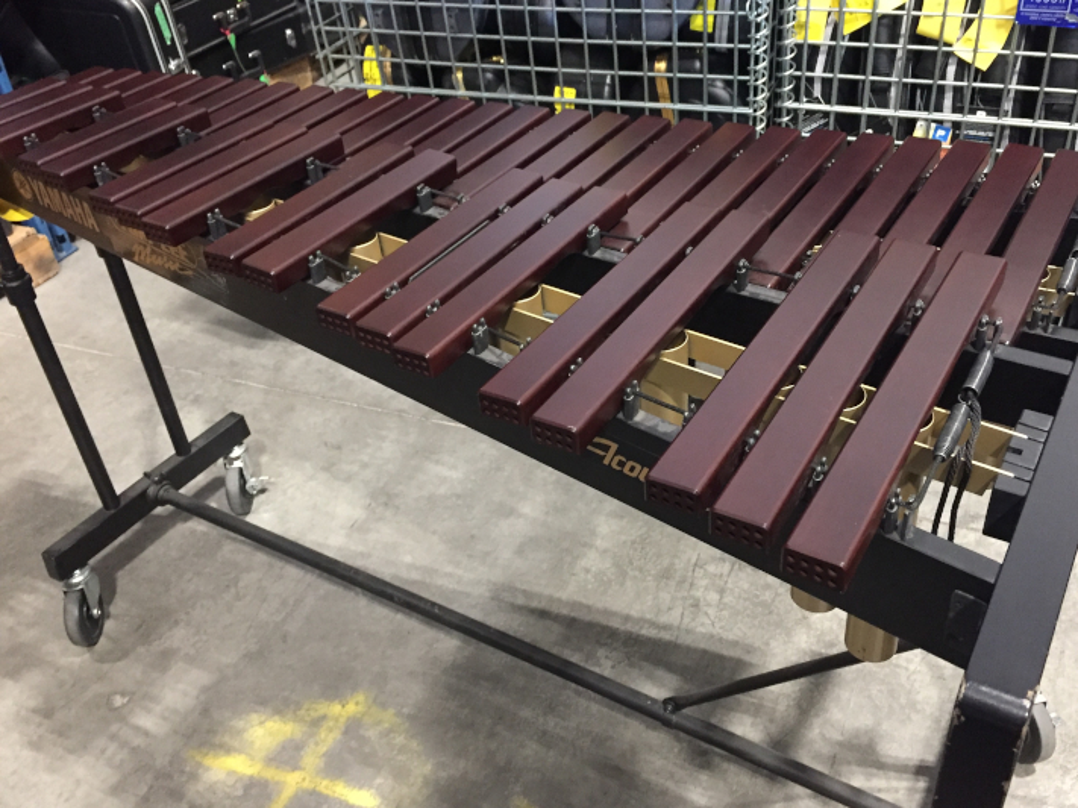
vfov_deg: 48.2
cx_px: 539
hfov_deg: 61.7
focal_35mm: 29
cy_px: 404
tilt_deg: -37.0
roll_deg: +2.5
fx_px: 903
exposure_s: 1/15
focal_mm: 4.15
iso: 320
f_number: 2.2
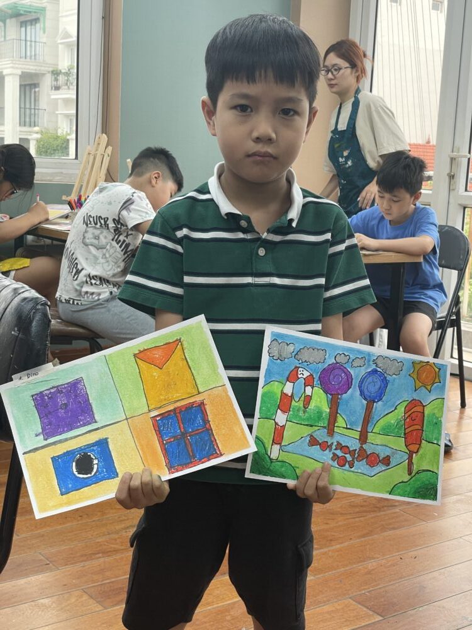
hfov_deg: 28.0
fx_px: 945
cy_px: 315
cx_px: 236
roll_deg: -2.6
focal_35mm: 52
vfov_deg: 36.8
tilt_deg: -9.1
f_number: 2
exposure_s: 1/100
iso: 100
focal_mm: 6
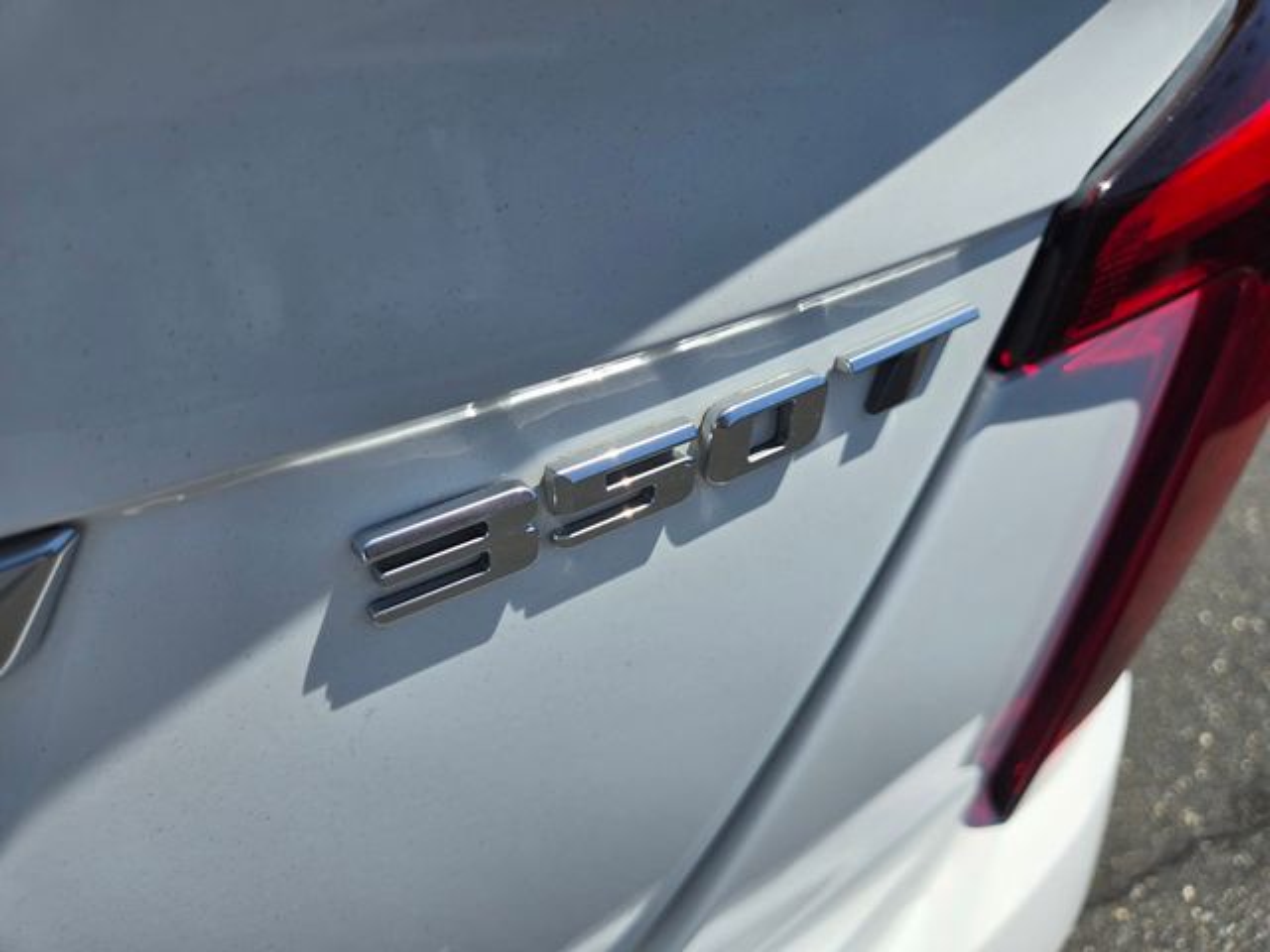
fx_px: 844
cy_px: 476
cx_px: 635
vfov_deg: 58.9
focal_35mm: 23
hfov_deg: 73.9
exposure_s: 1/2000
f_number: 1.8
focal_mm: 5.4
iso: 25
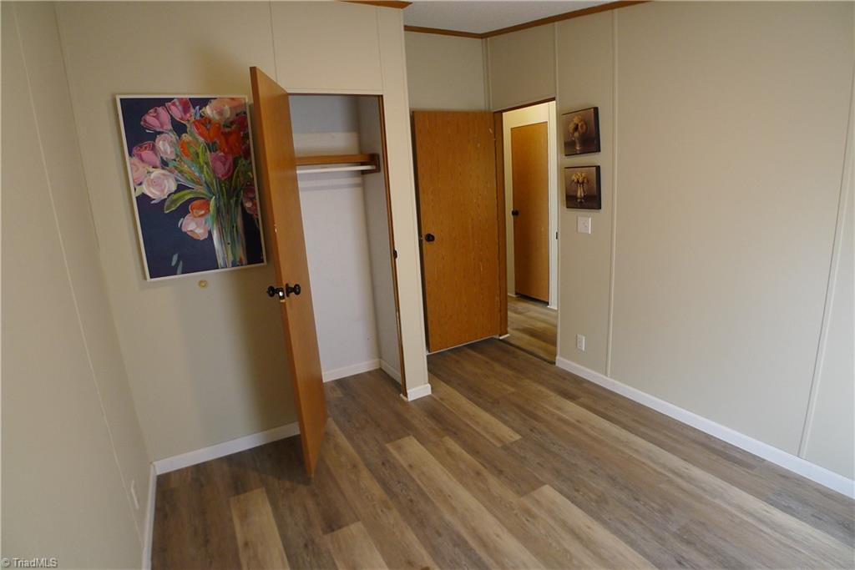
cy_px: 285
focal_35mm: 24
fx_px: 570
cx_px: 428
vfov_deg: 53.1
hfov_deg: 73.7
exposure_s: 1/60
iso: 250
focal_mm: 5.1
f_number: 2
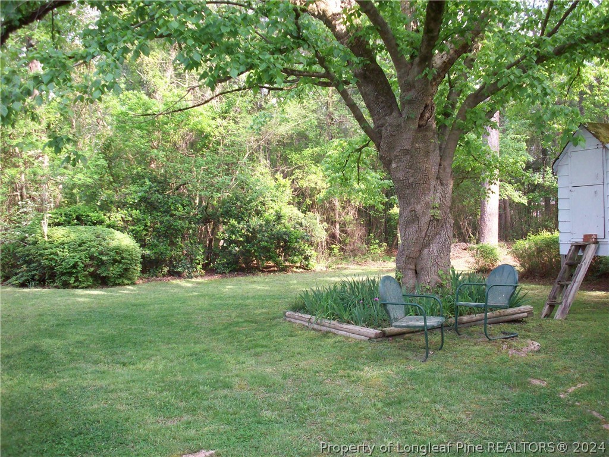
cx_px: 304
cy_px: 228
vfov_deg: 38.7
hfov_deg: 50.1
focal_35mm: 37
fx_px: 651
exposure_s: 1/128
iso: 156
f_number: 2.8
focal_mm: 6.2
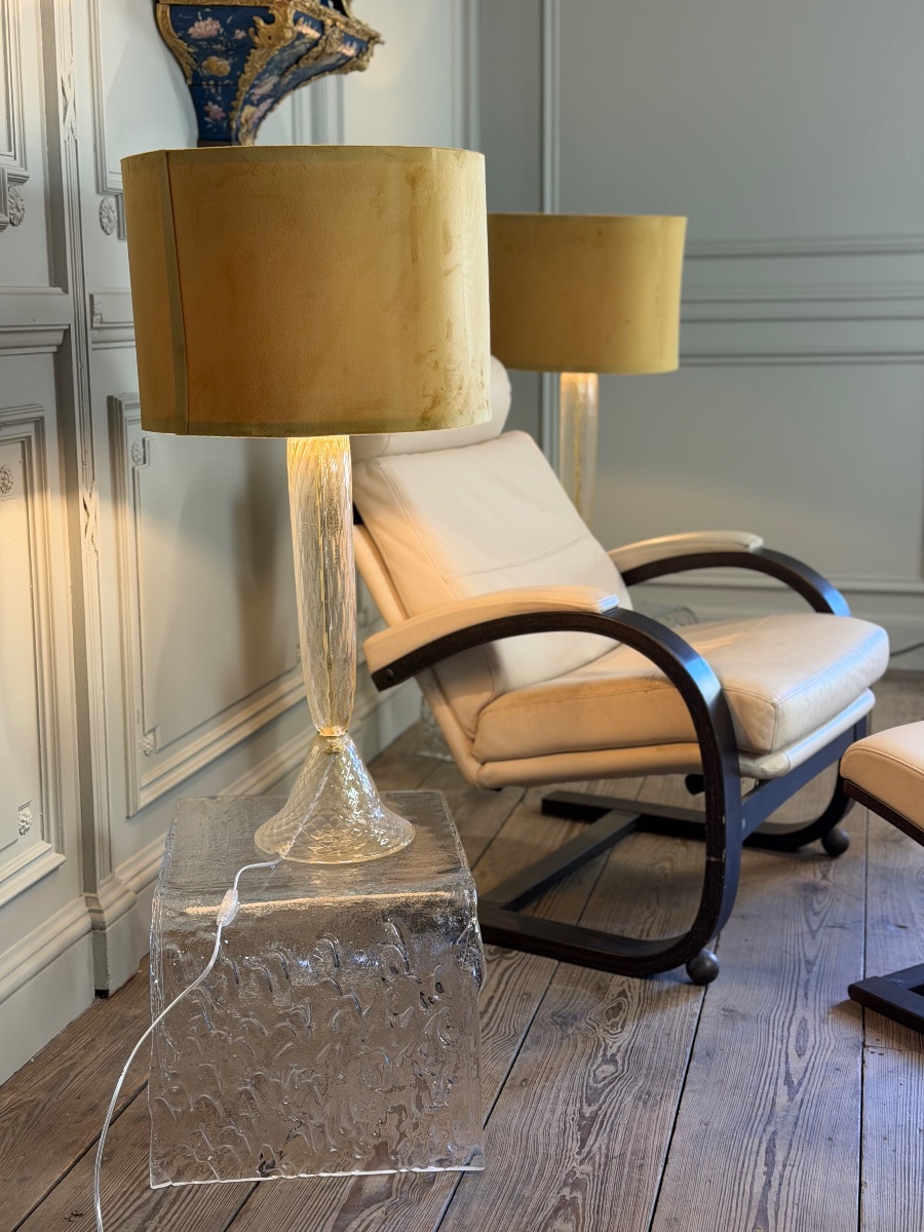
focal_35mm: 48
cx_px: 462
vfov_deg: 39.7
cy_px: 616
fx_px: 1708
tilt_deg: -10.2
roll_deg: +1.3
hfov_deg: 30.3
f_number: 1.78
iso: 160
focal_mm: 6.76
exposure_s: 1/50
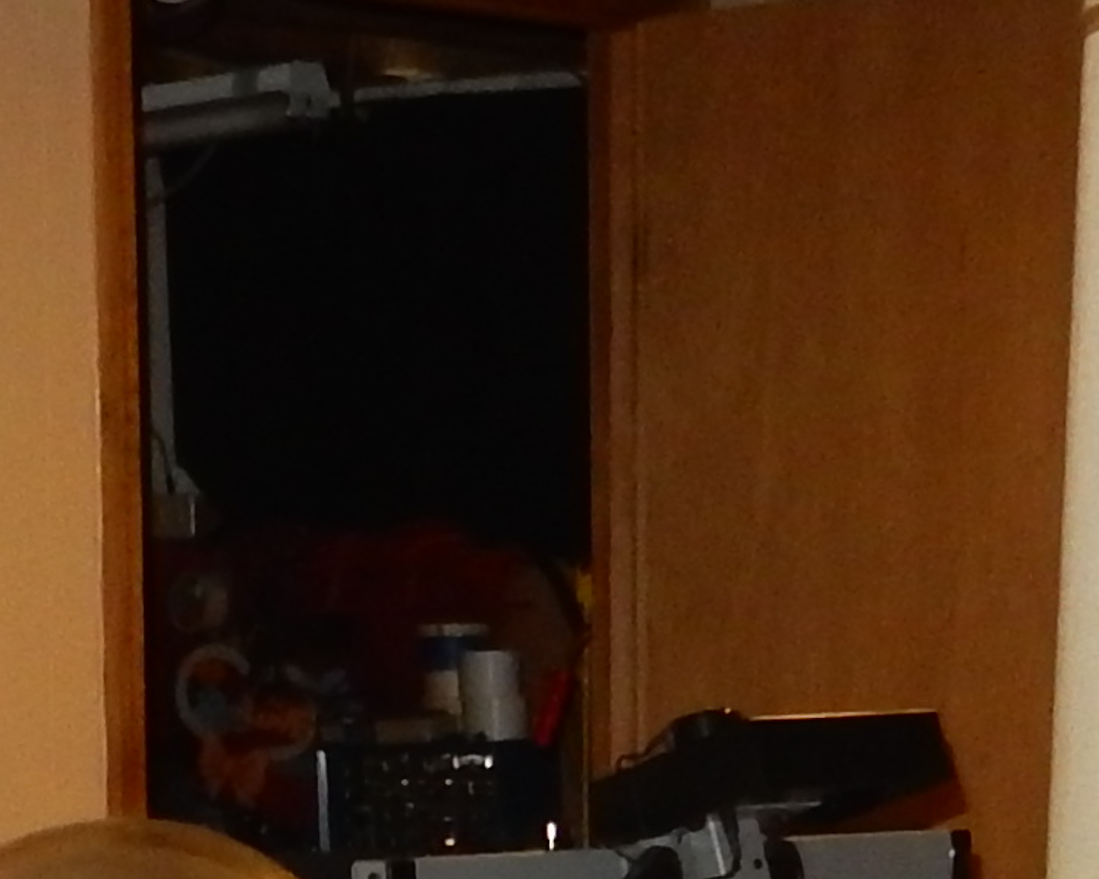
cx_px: 330
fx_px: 4879
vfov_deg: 9.9
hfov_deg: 12.8
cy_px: 1402
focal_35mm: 150
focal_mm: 4.5
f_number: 3.7
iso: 320
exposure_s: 1/30
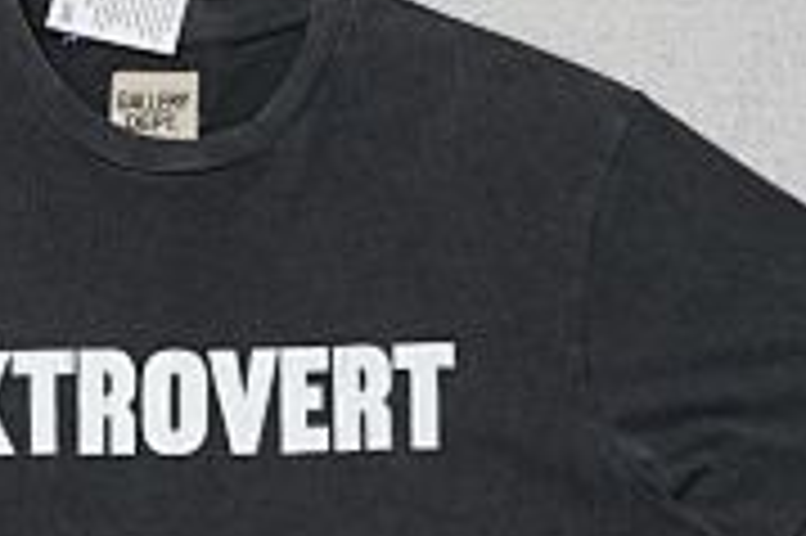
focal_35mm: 98
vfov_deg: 13.5
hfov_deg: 20.5
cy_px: 673
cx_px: 135
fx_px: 2192
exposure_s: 1/100
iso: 1600
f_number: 10
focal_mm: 35
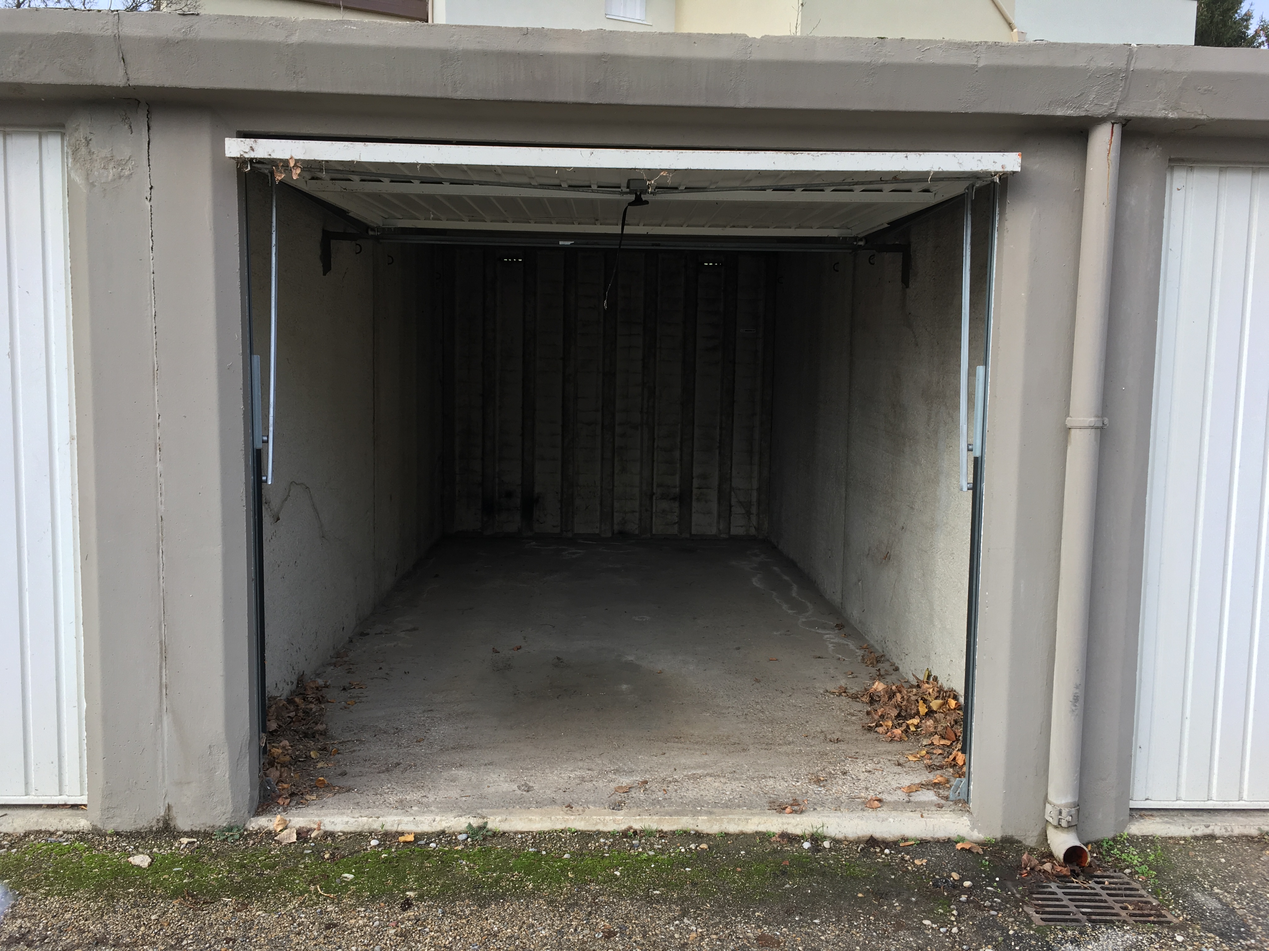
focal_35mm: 29
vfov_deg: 48.2
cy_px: 476
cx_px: 634
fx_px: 1063
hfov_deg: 61.7
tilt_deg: -7.1
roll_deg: -0.5
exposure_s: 1/199
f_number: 2.2
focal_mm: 4.15
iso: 25
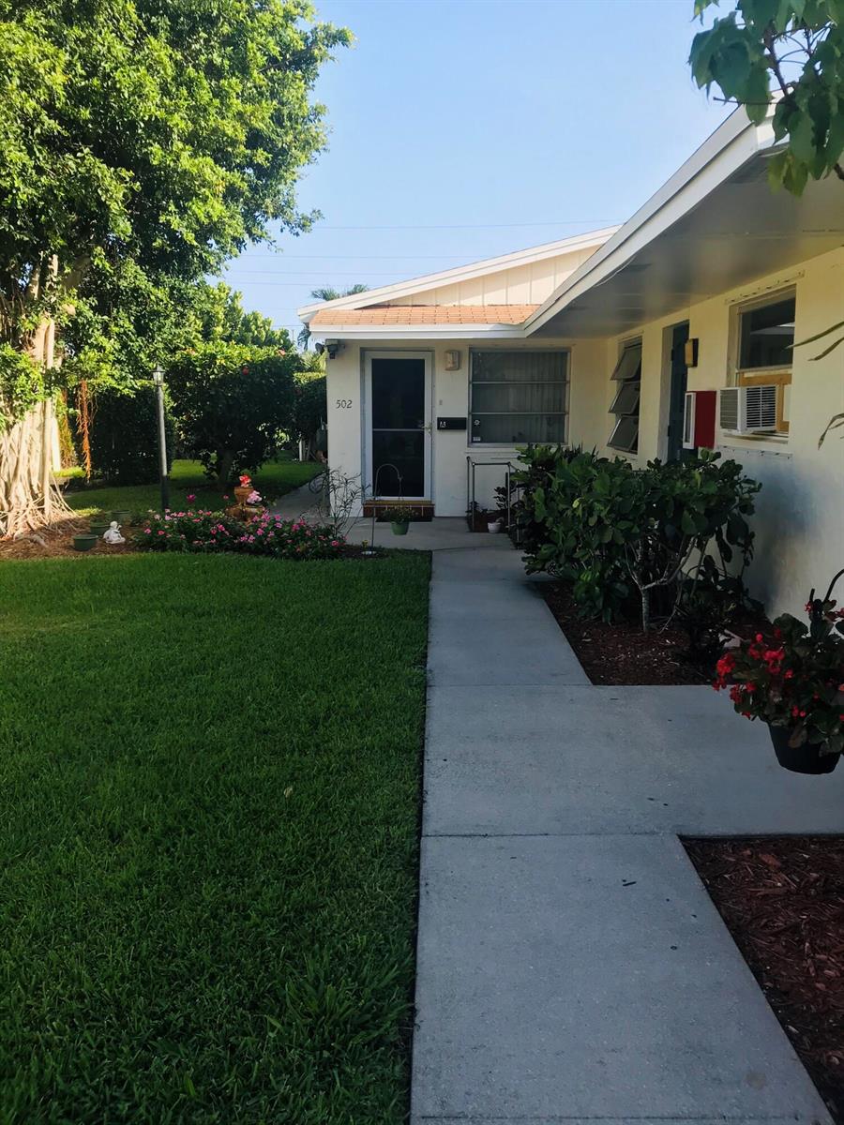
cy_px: 562
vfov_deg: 63.4
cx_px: 422
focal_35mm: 28
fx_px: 910
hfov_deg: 49.7
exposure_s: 1/709
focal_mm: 3.99
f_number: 1.8
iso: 20
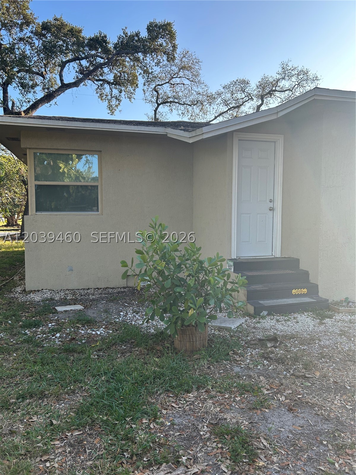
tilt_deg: -2.7
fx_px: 357
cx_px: 178
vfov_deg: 67.3
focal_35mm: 26
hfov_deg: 53.1
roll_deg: -0.5
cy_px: 238
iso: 50
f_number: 1.5
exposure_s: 1/917
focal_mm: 5.7
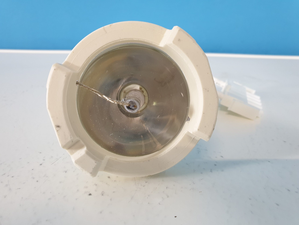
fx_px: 225
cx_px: 150
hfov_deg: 67.3
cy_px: 112
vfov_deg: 53.1
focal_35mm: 26
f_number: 2.4
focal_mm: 4.3
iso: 320
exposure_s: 1/33
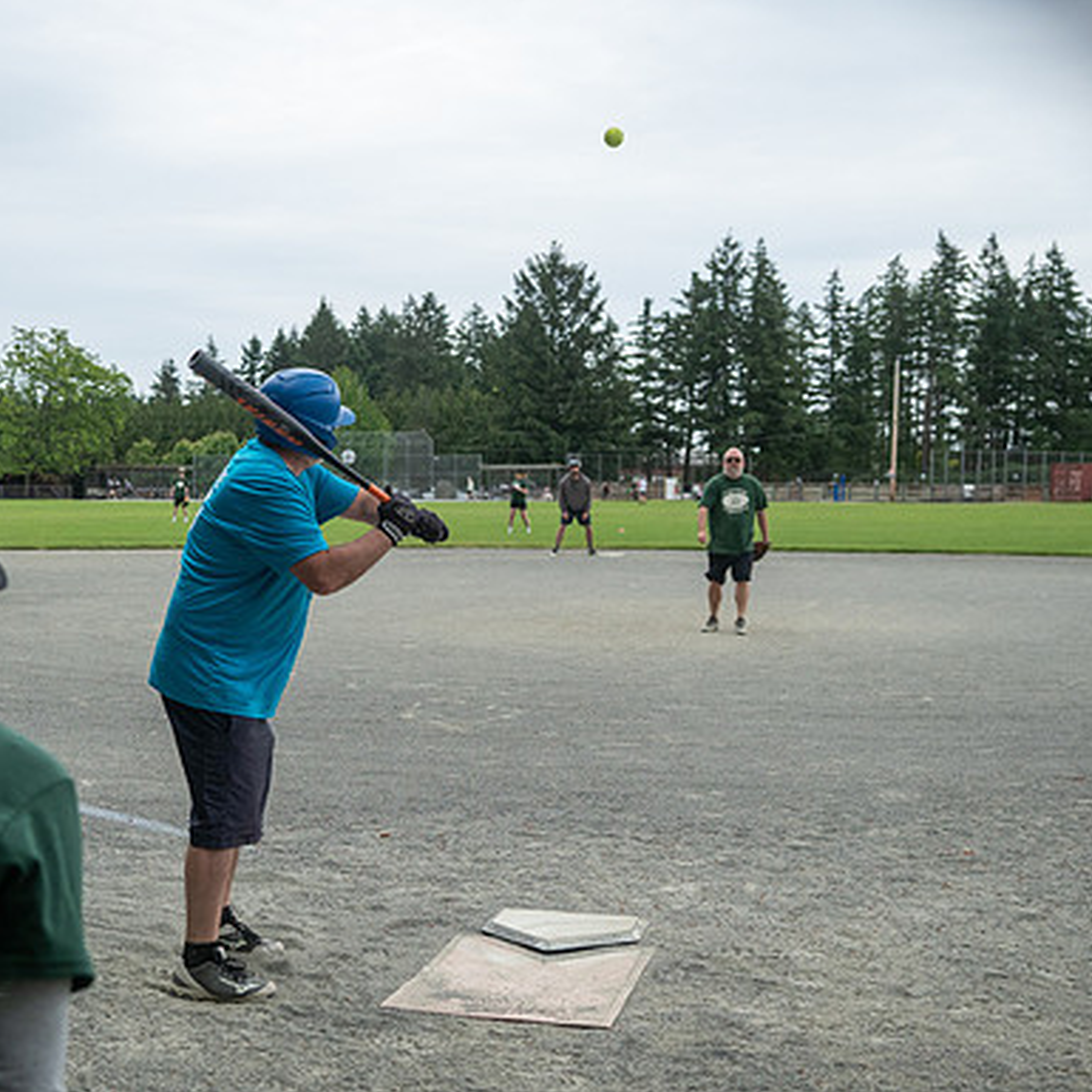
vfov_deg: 30.0
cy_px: 603
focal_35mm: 57
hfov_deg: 30.0
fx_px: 2034
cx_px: 424
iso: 400
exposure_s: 1/1600
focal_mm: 21
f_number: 2.8
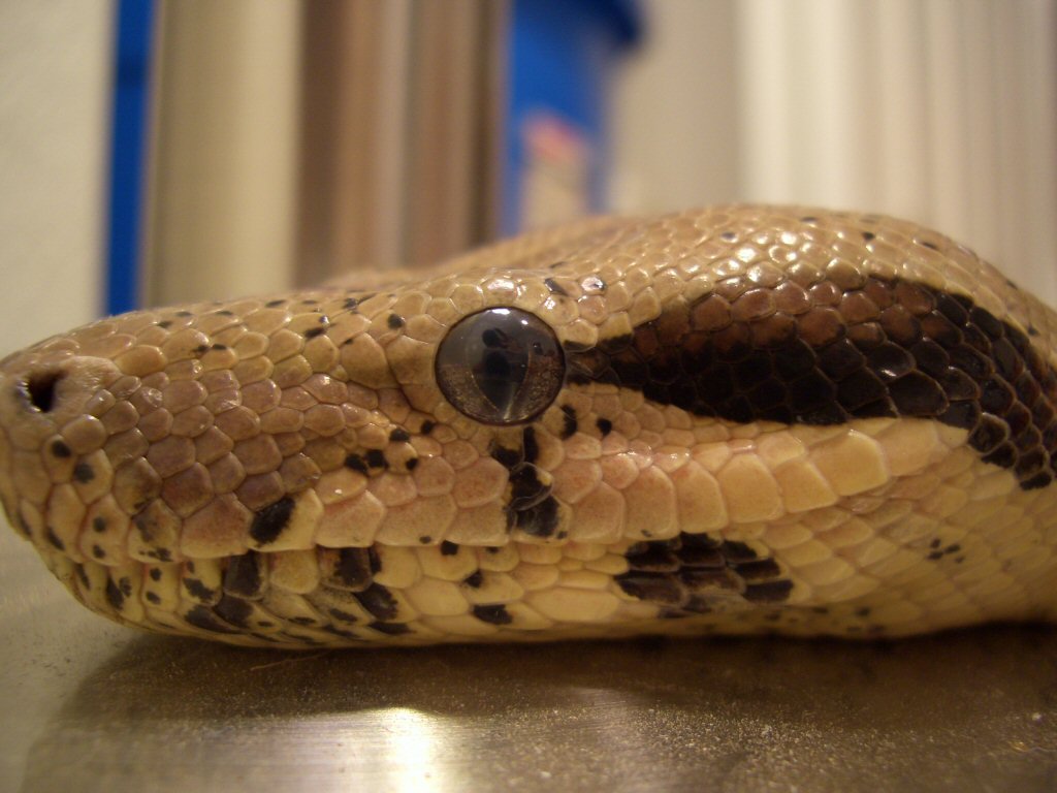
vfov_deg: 40.7
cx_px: 528
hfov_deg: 52.6
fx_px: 1069
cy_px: 396
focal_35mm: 35
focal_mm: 5.8
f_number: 2.6
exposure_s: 1/8
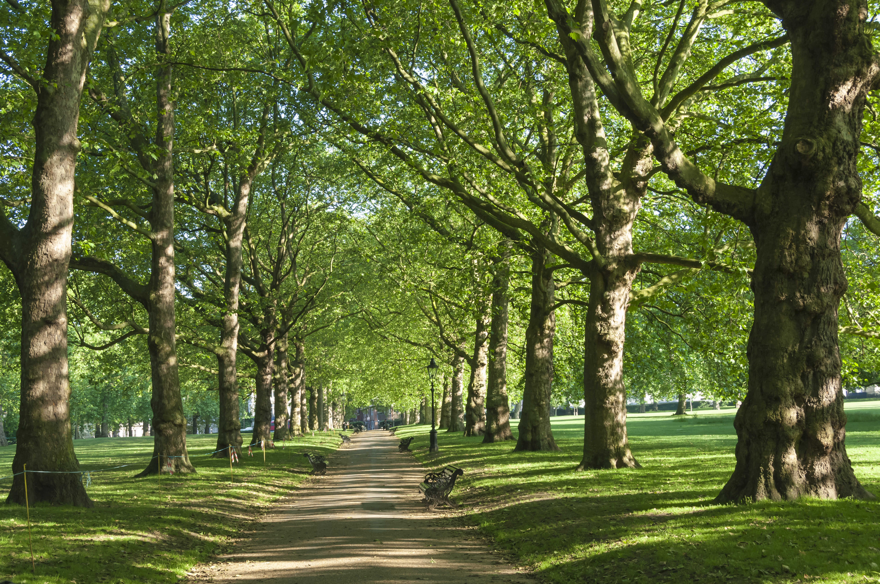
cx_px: 440
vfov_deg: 26.4
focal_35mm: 51
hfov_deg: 38.9
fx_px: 1245
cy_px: 292
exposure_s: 1/20
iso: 200
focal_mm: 34
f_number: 11
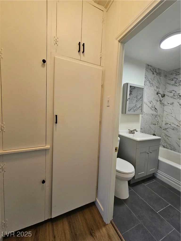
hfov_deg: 89.9
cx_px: 90
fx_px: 91
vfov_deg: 106.2
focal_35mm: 13
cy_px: 120
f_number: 2.2
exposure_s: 1/60
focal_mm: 2.2
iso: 160
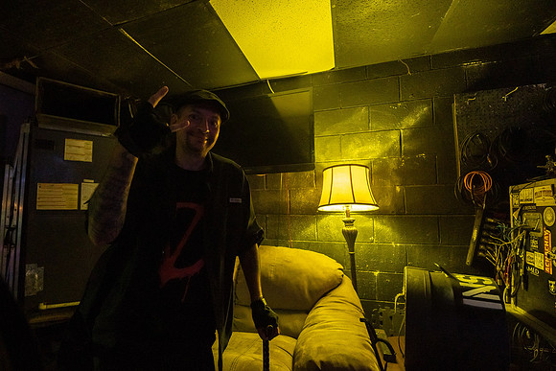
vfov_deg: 72.7
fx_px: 252
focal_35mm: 16
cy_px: 186
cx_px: 247
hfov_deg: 95.2
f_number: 2.8
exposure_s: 1/250
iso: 3200
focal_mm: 14
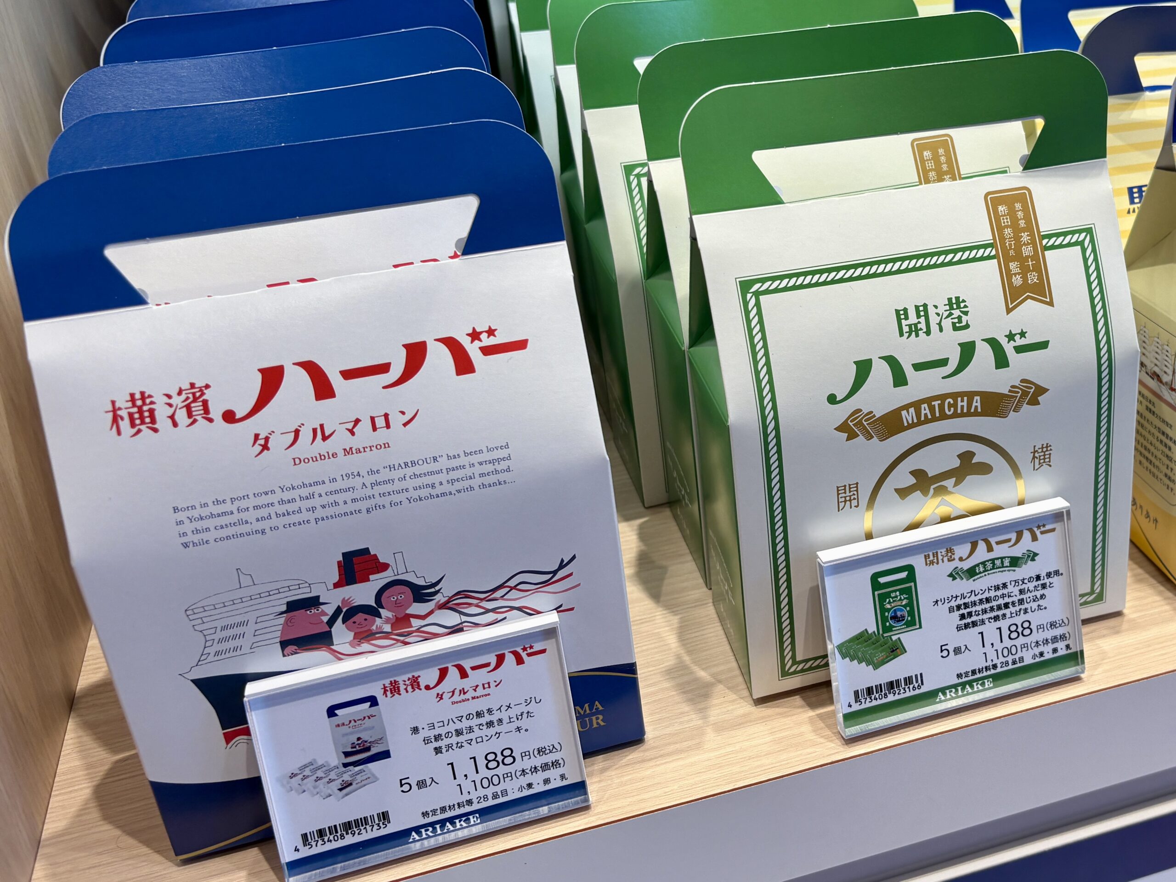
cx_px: 588
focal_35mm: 26
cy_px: 441
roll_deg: +2.8
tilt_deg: -27.5
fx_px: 883
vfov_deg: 53.1
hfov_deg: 67.3
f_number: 1.6
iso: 32
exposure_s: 1/156
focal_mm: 5.96
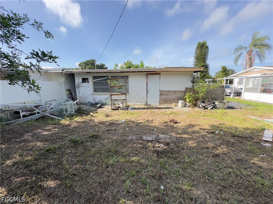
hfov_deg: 102.1
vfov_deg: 85.7
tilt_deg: -9.3
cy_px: 102
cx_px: 136
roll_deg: +1.0
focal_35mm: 14
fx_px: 110
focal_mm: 2.22
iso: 40
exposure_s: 1/463
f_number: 2.2
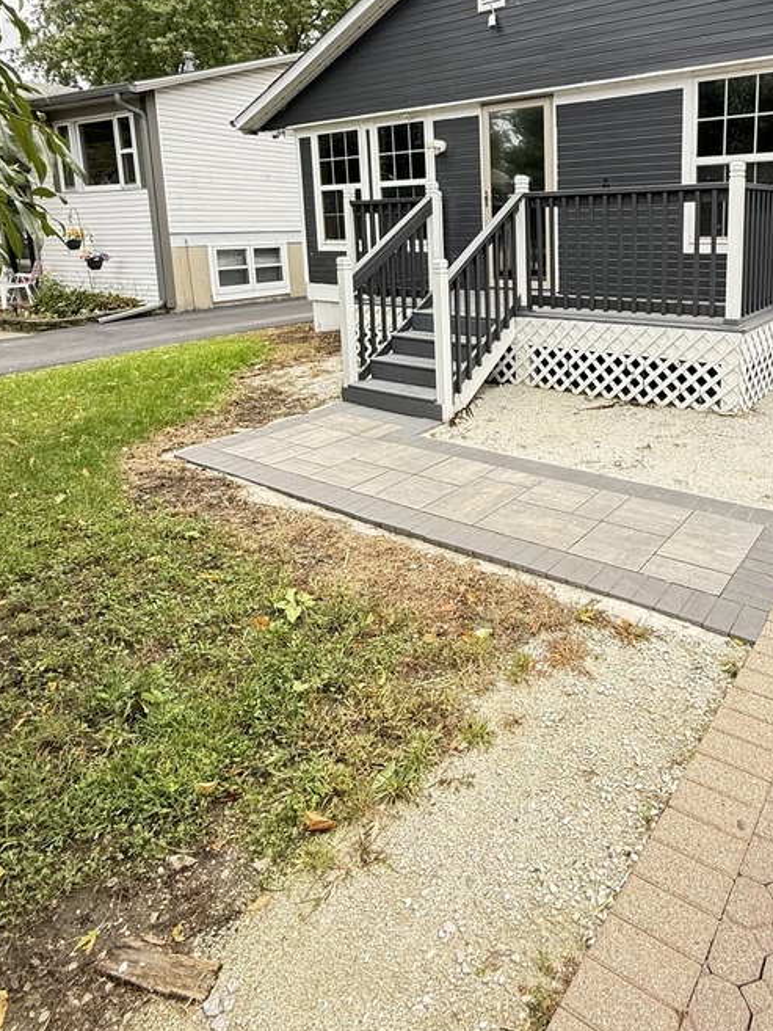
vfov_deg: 71.6
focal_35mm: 23
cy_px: 341
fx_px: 685
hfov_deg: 57.0
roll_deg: +0.4
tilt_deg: -9.2
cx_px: 544
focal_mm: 2.22
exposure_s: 1/99
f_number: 2.2
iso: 80
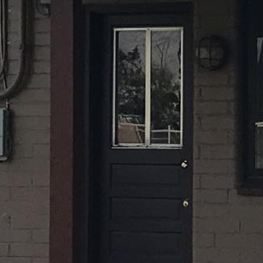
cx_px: 243
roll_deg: -0.3
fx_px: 1994
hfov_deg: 7.5
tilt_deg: +2.3
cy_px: 81
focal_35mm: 232
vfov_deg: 7.5
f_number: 1.8
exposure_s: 1/987
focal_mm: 3.99
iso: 20
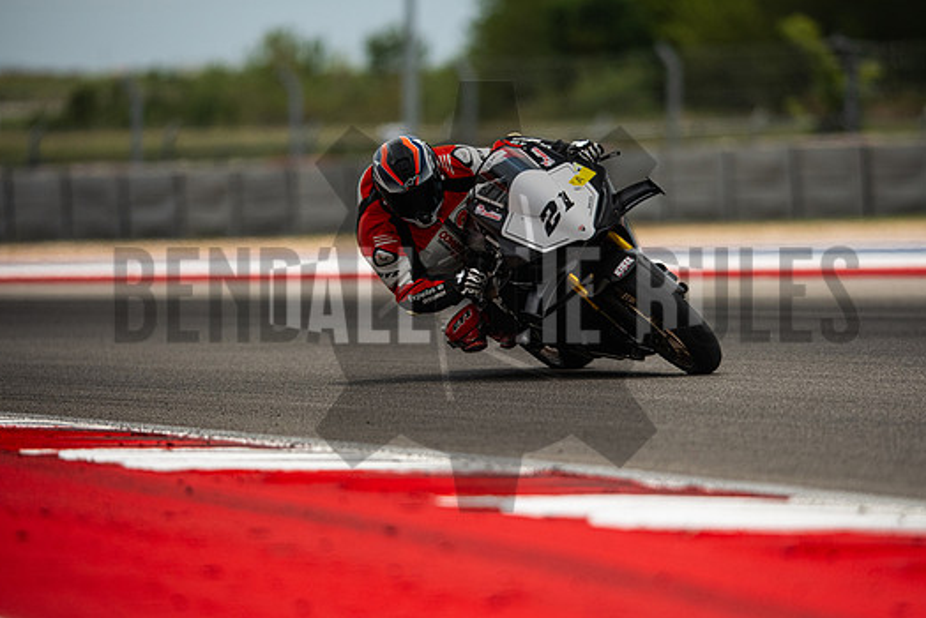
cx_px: 486
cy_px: 298
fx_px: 8544
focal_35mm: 332
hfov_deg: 6.2
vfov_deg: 4.1
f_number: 2
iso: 320
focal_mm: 200
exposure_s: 1/5000
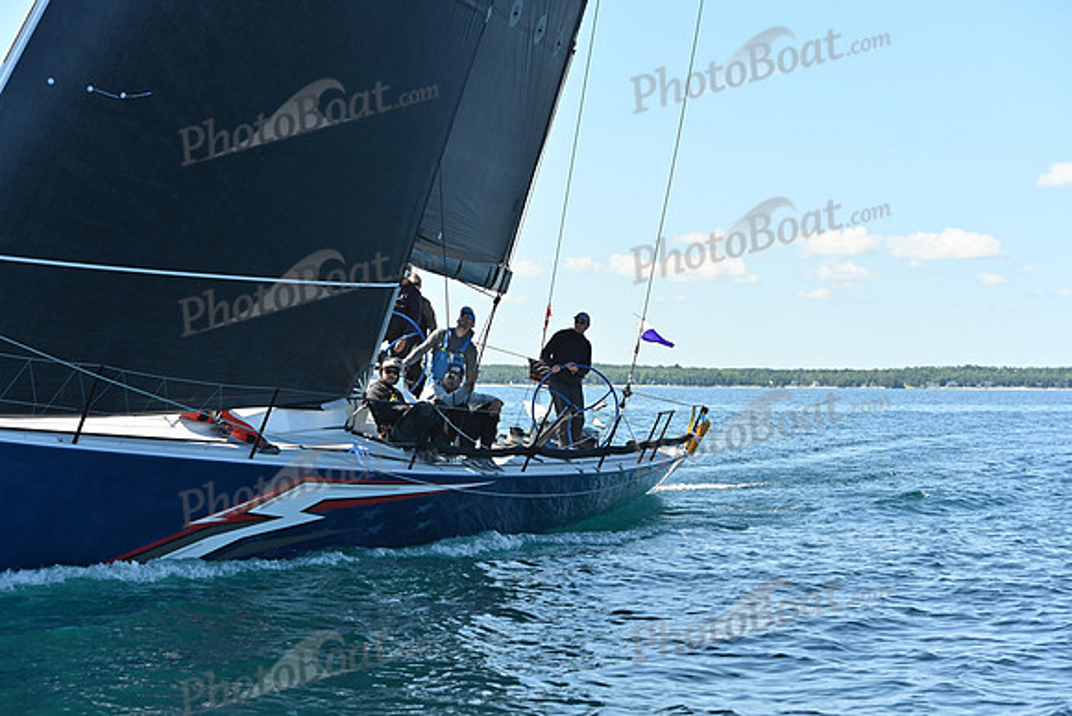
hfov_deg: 28.8
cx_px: 536
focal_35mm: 70
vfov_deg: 19.5
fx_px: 2085
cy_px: 358
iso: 320
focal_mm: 70
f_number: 6.3
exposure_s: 1/1000
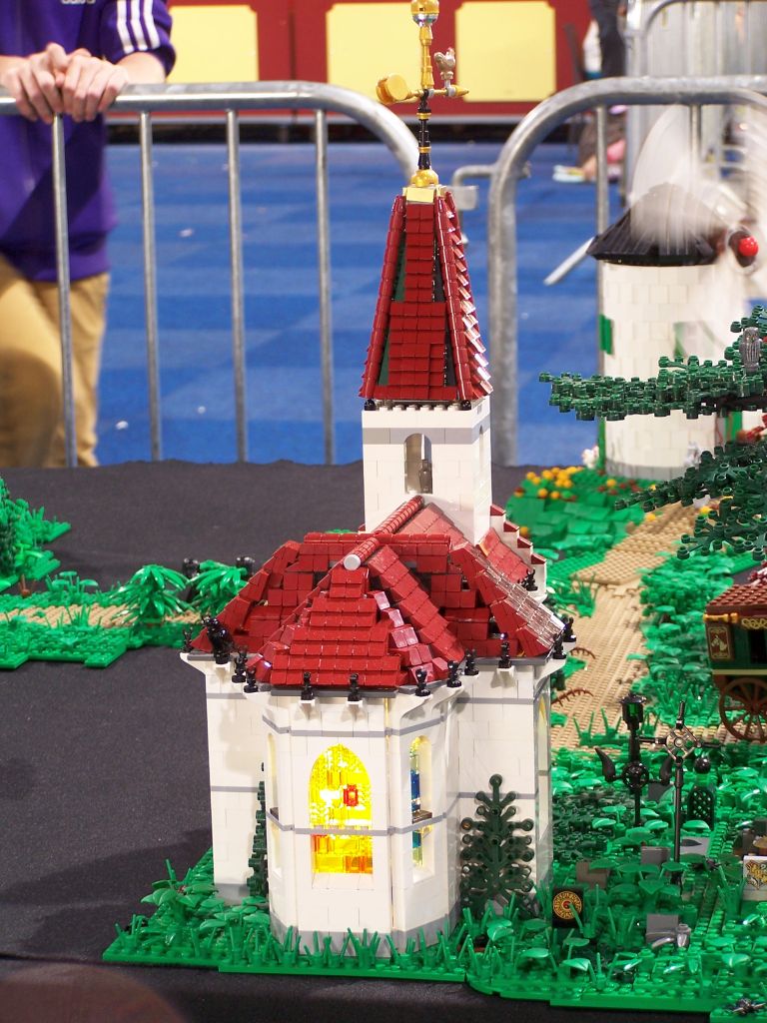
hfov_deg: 14.1
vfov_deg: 18.7
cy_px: 512
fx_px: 3102
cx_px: 384
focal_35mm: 105
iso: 80
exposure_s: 1/2
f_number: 3.2
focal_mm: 17.5
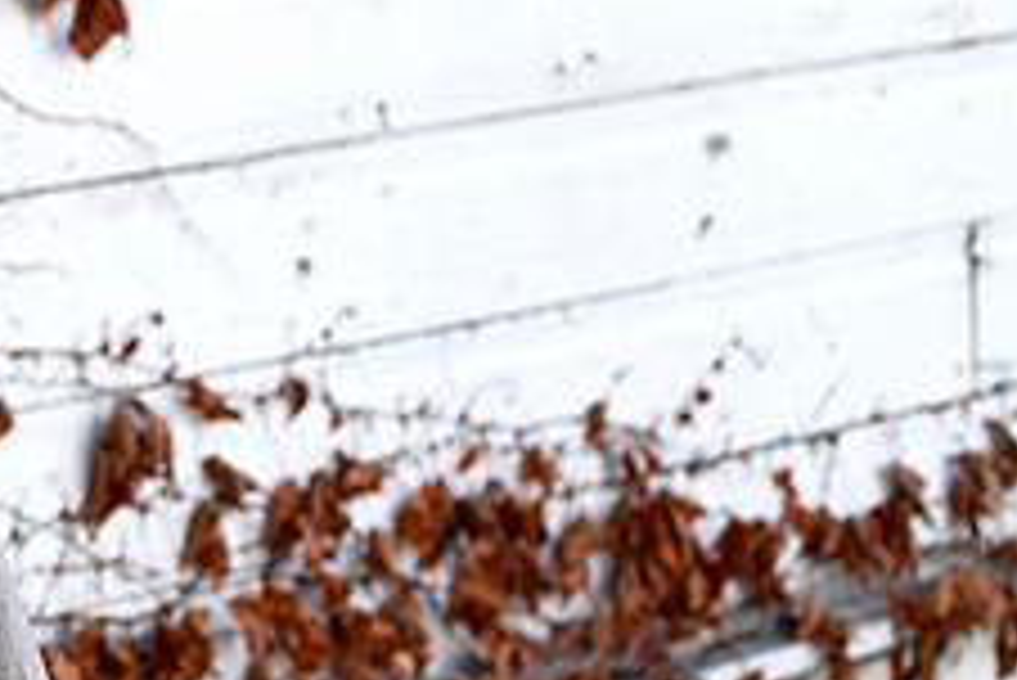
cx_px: -410
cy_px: -212
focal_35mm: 148
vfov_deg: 9.1
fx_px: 4195
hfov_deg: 13.2
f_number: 5.6
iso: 100
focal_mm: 35
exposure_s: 1/160
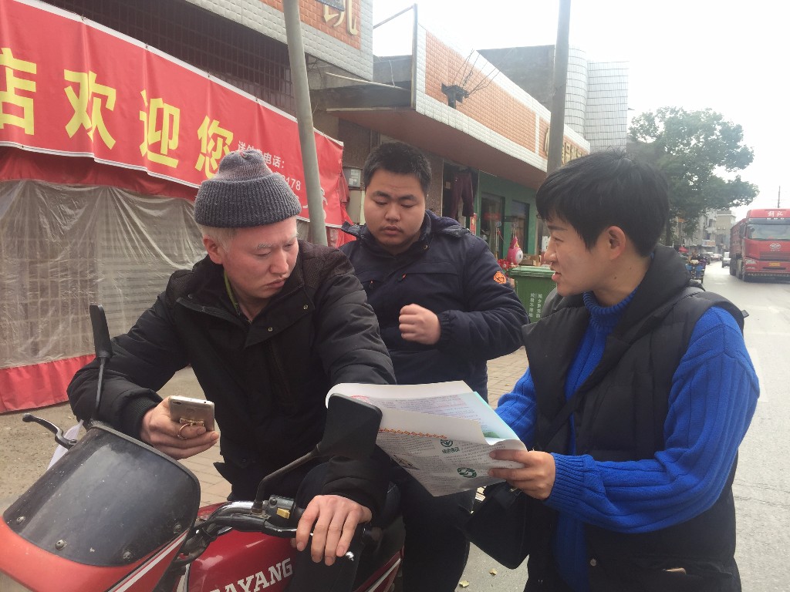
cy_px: 296
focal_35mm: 29
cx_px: 395
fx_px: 662
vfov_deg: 48.2
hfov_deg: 61.7
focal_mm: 4.15
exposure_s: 1/341
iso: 32
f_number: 2.2
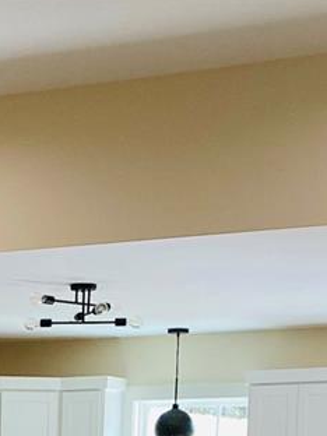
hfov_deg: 11.2
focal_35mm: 128
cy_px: 750
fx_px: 1612
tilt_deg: -8.7
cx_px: -116
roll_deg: -0.6
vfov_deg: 13.9
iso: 64
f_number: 1.8
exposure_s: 1/120
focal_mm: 4.25
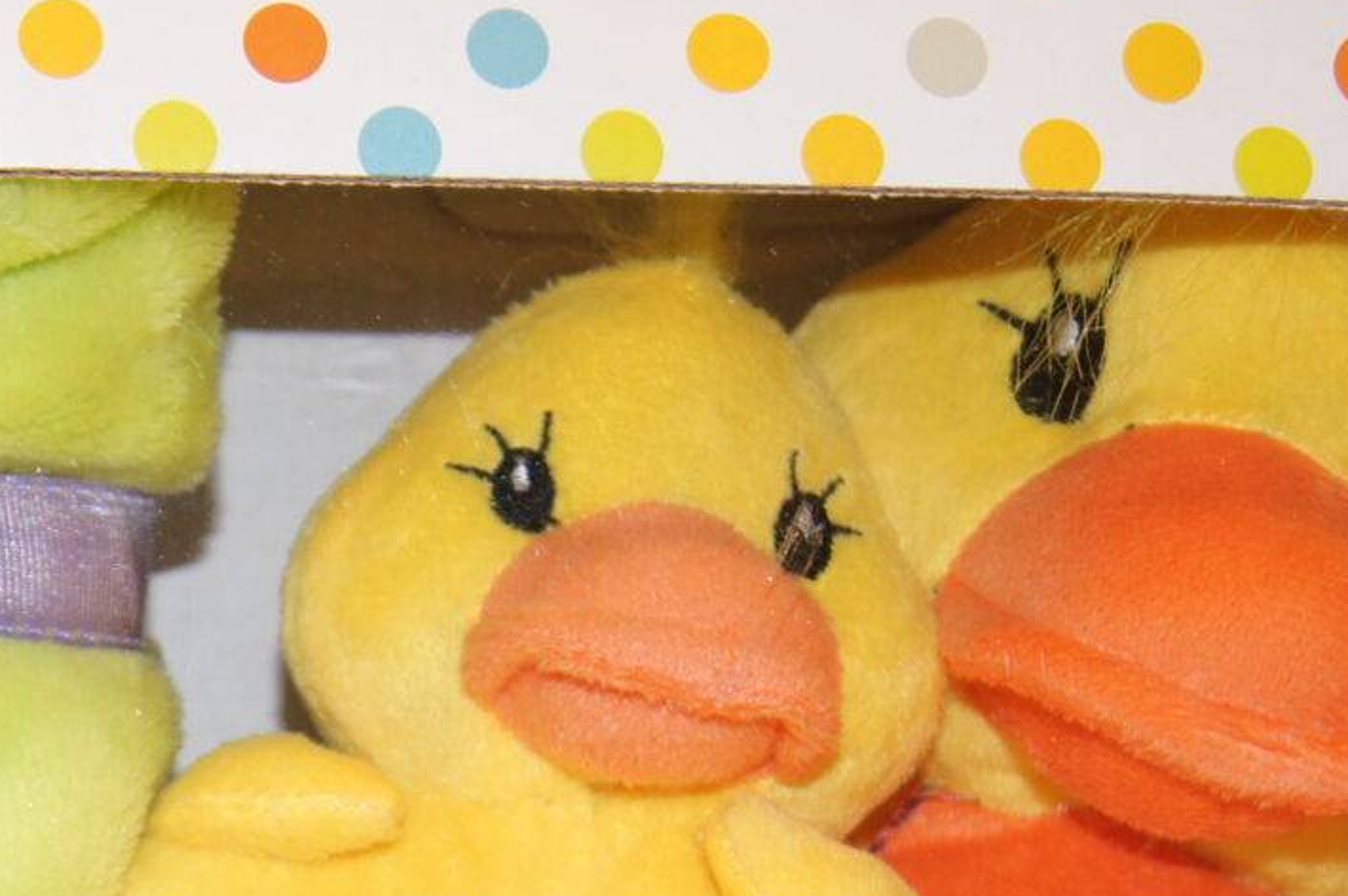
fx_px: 4452
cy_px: 1170
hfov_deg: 16.8
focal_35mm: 119
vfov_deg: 11.2
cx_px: -74
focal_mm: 22
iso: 320
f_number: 4
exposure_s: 1/60
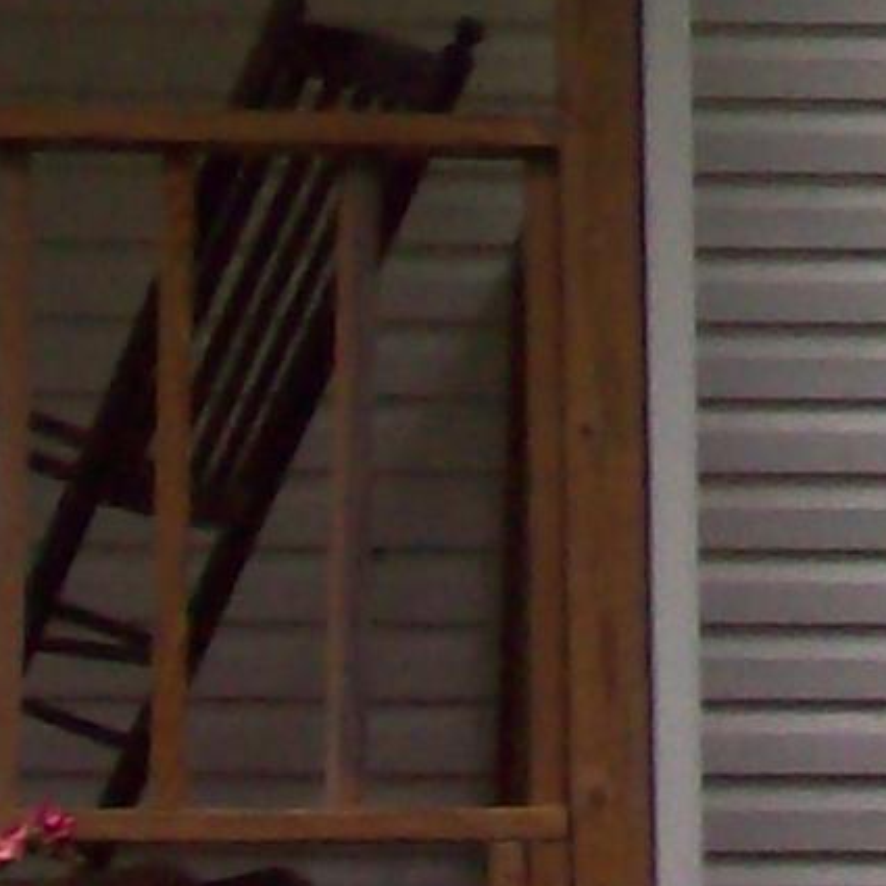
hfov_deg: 4.9
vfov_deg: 4.9
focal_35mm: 349
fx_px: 10106
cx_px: 2003
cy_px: -1166
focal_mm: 9.4
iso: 80
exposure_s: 1/151
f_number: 3.4
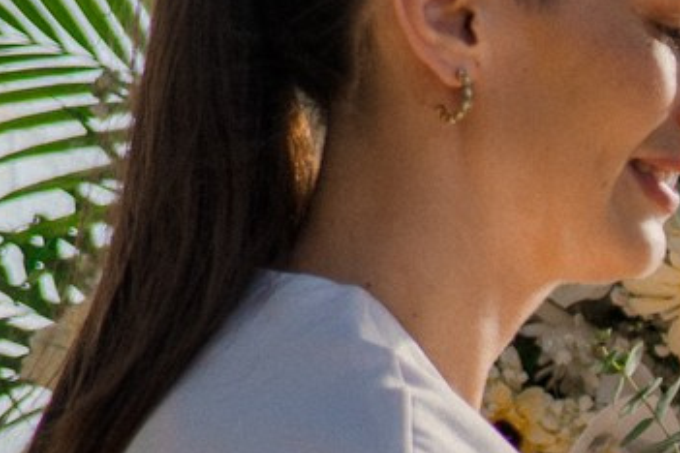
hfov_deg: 5.9
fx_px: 6195
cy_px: 777
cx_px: 1970
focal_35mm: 328
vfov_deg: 4.2
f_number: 2.2
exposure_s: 1/3200
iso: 200
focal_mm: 50
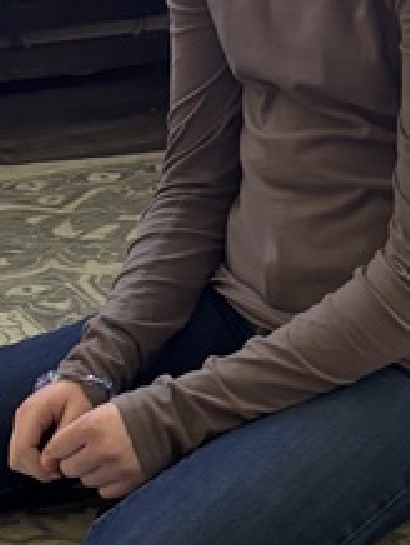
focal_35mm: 122
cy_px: 468
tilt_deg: -25.5
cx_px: 40
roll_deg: -0.3
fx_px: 1923
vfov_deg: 16.0
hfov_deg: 12.1
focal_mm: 5.96
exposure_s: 1/40
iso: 500
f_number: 1.6
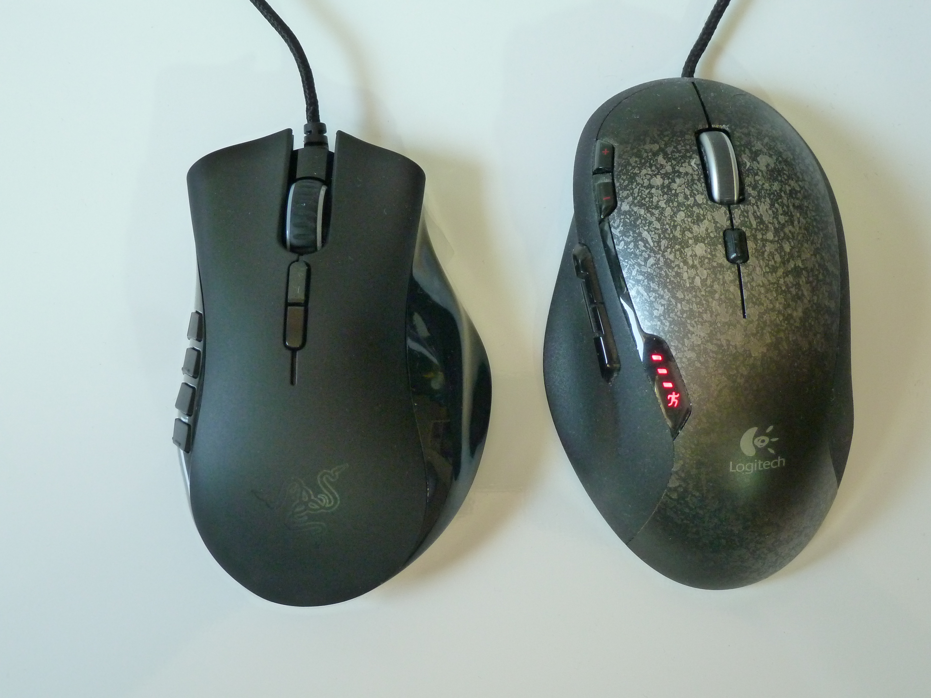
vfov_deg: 34.3
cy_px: 349
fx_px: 1130
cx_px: 466
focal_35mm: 42
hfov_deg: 44.8
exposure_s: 1/15
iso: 400
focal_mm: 6.9
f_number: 3.7
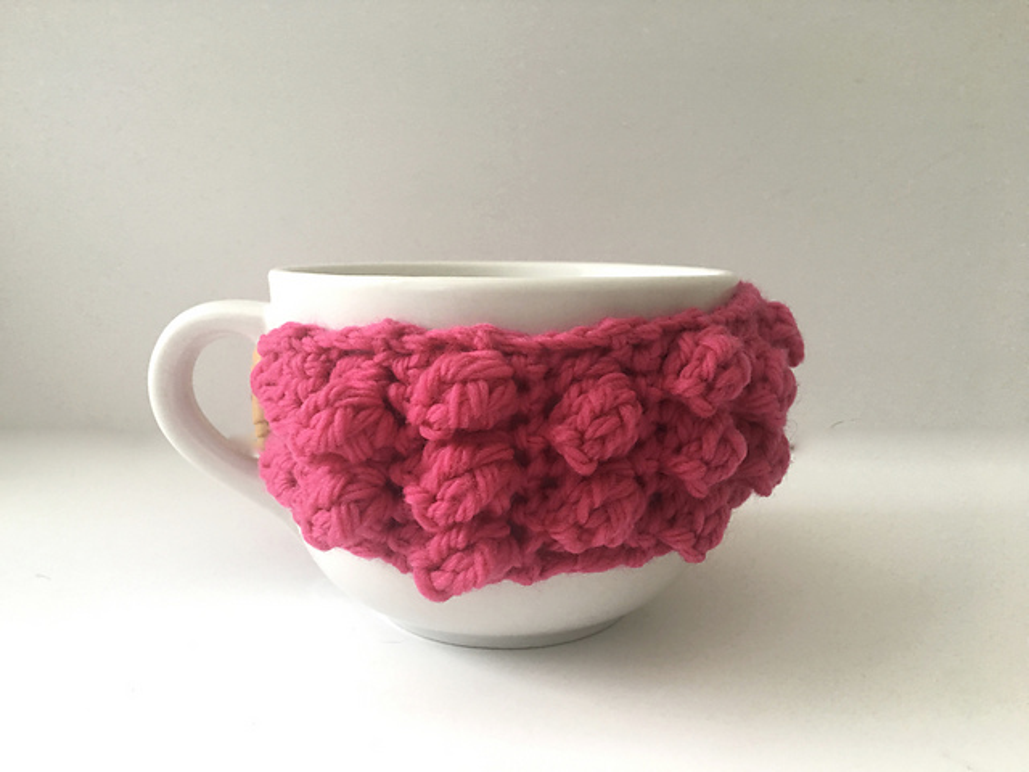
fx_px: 862
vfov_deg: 48.2
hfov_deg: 61.7
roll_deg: -4.1
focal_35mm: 29
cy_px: 386
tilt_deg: -10.5
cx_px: 514
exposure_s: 1/15
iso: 50
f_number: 2.2
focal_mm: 4.15
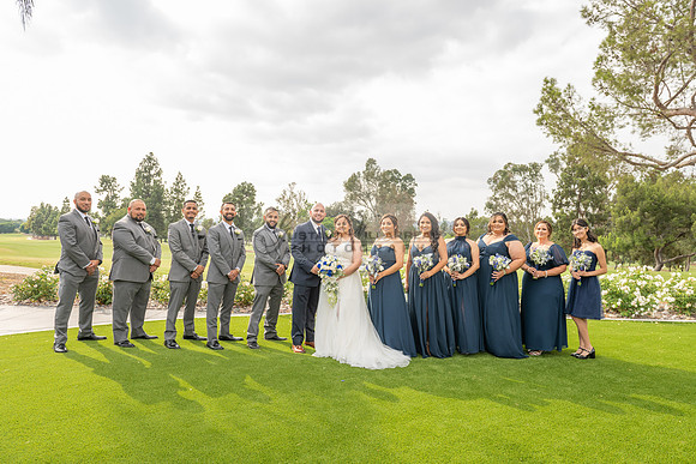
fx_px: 464
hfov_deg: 73.7
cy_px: 232
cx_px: 348
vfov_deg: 53.2
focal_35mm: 24
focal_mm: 24
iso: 200
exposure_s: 1/200
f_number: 6.3
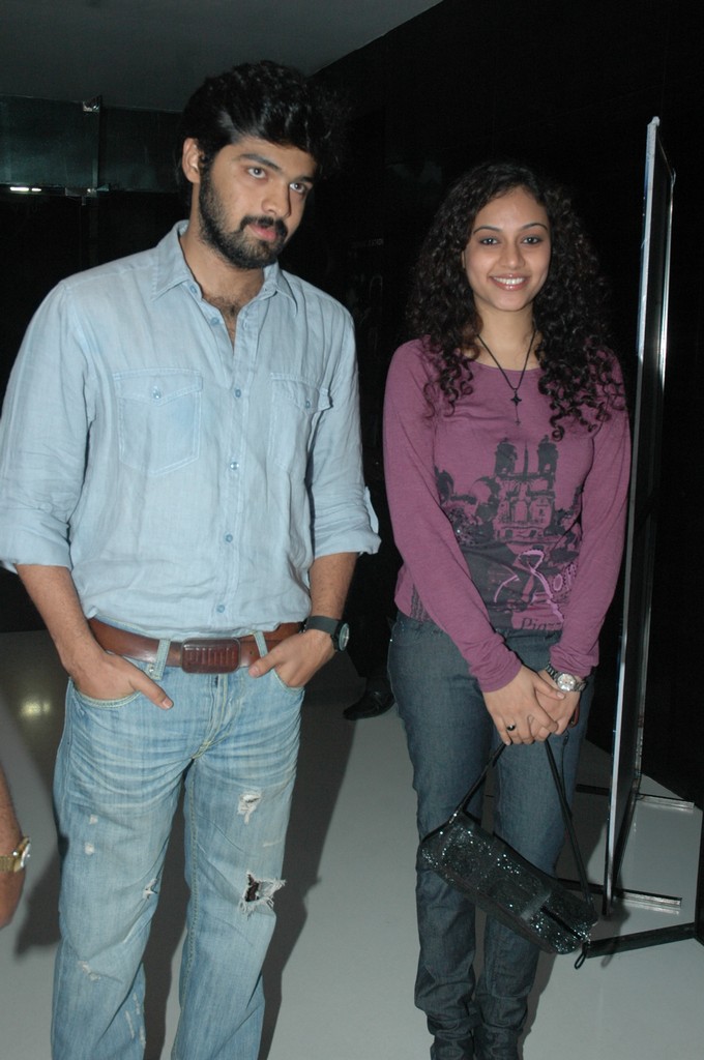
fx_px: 1191
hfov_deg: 32.9
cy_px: 530
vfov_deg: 48.0
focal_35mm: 40
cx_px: 352
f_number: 5.6
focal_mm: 27
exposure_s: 1/100
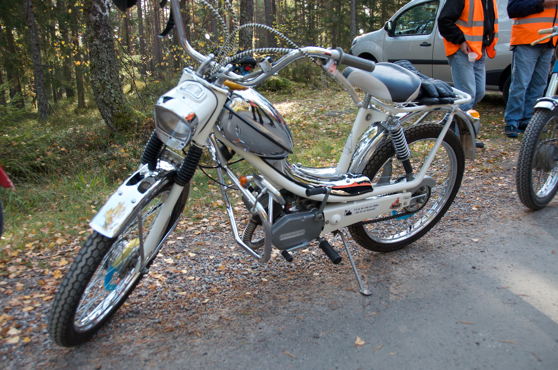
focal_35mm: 30
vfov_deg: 43.4
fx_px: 464
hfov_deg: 62.0
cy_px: 185
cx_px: 279
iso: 800
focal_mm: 20
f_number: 3.5
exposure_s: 1/500
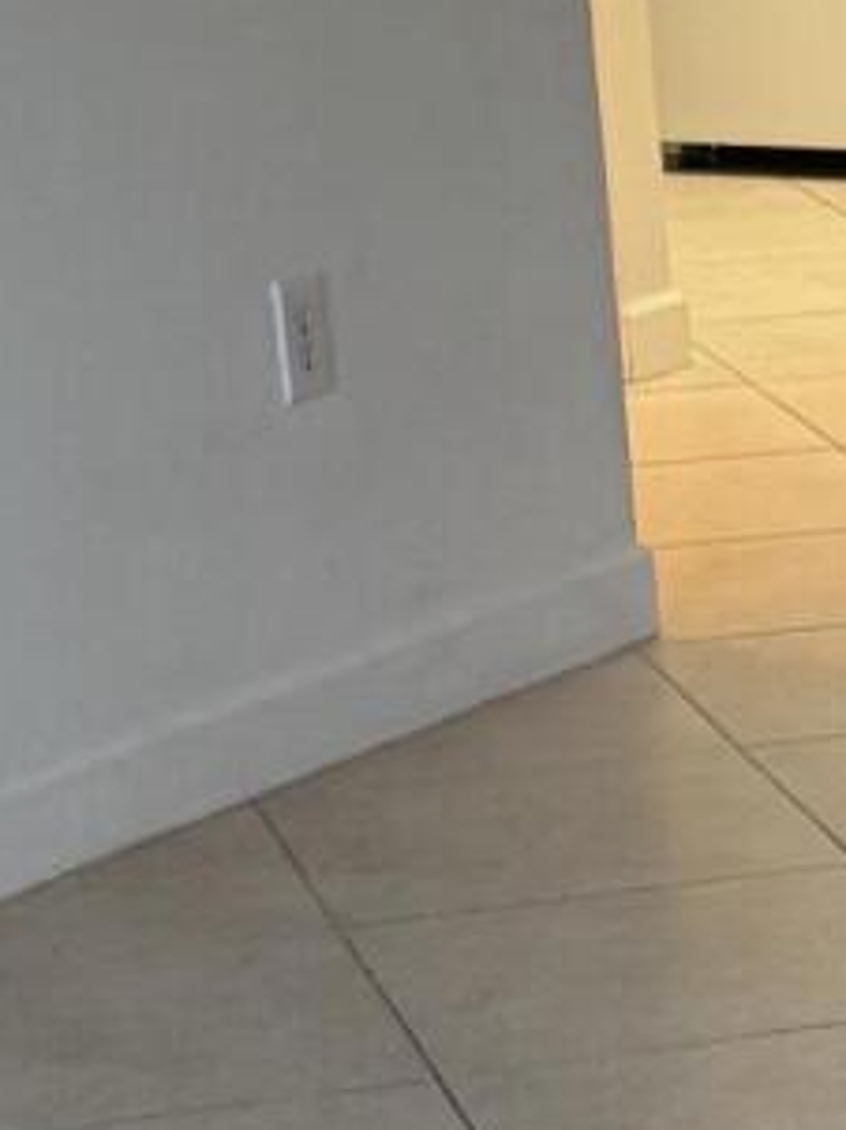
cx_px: 1512
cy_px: 1149
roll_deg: +2.0
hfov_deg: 8.9
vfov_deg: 12.3
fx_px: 5189
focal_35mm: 159
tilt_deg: -19.4
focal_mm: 6.76
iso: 250
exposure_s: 1/60
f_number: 1.78
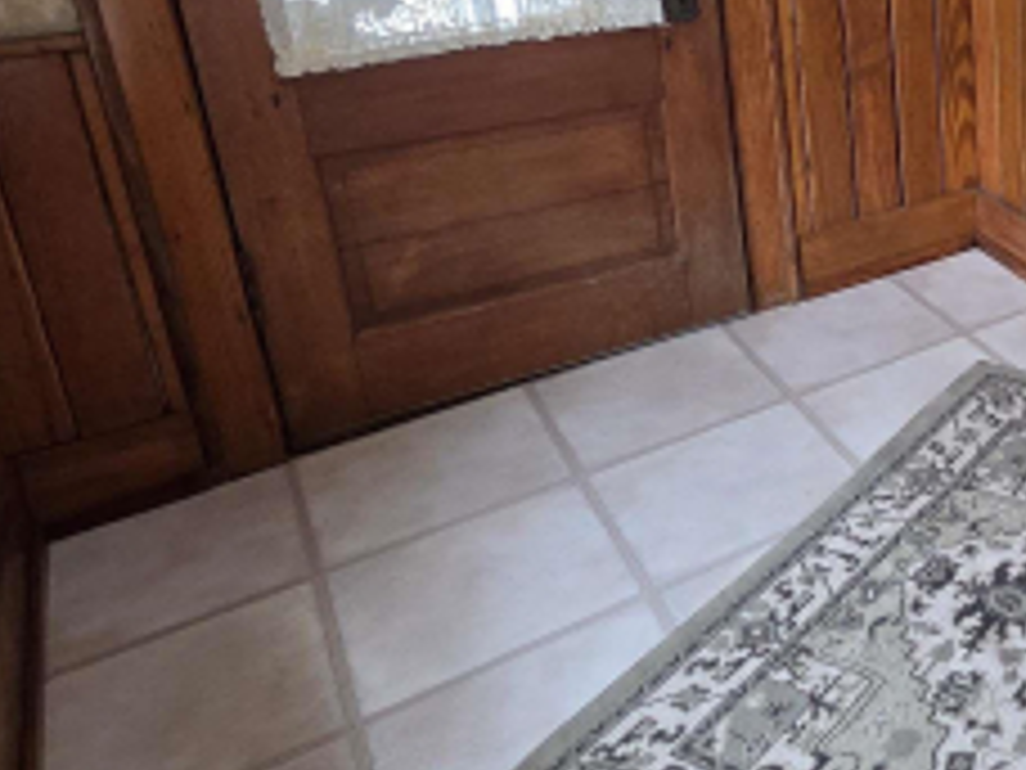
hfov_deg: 36.6
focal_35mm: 38
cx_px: 1253
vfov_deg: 35.6
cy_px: 86
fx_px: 1126
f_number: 2.2
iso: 250
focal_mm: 2.2
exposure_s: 1/120
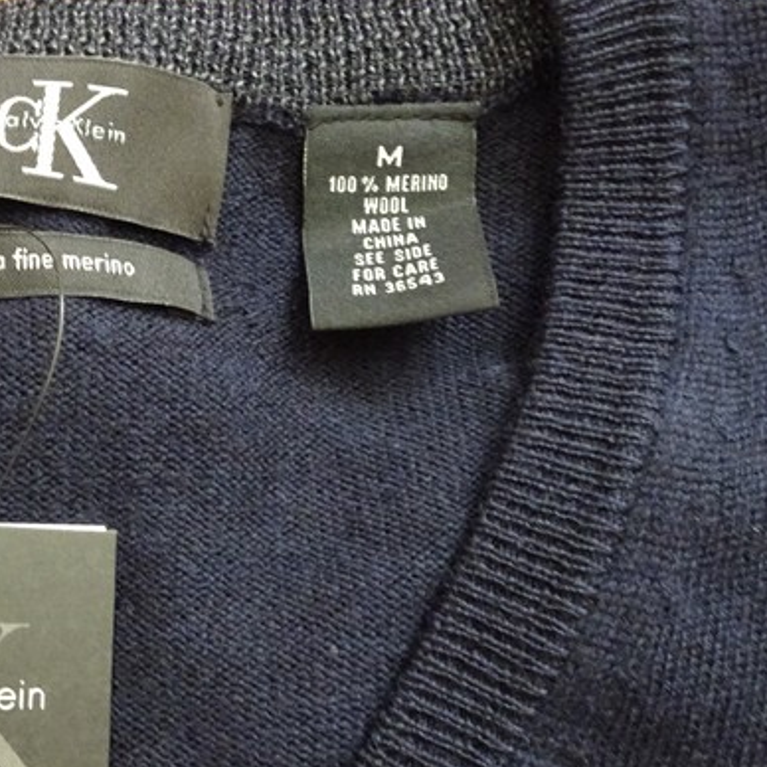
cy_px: 520
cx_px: 87
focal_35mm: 56
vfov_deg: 30.3
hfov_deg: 29.4
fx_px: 1404
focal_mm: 4.1
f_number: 3.5
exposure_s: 1/13
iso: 800
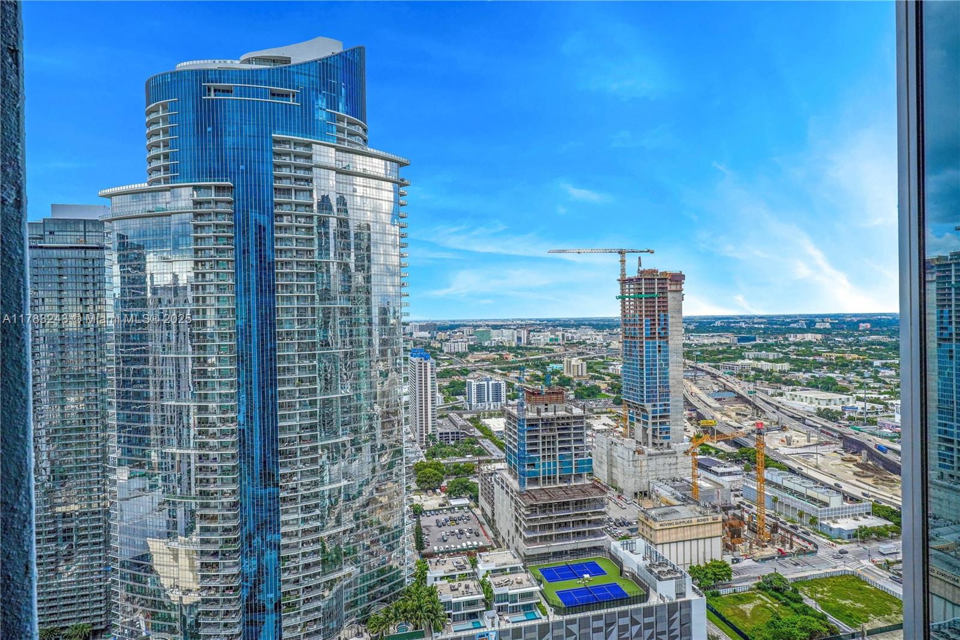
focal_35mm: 20
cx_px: 480
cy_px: 320
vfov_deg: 61.9
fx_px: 533
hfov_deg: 84.0
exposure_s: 1/640
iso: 250
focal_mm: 20
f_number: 11
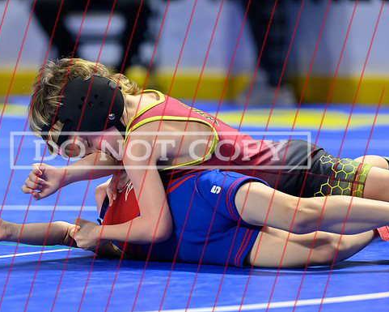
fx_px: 3777
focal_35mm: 328
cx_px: 123
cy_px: 198
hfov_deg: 5.9
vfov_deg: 4.7
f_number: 2.8
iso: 3600
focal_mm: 200
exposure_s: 1/800
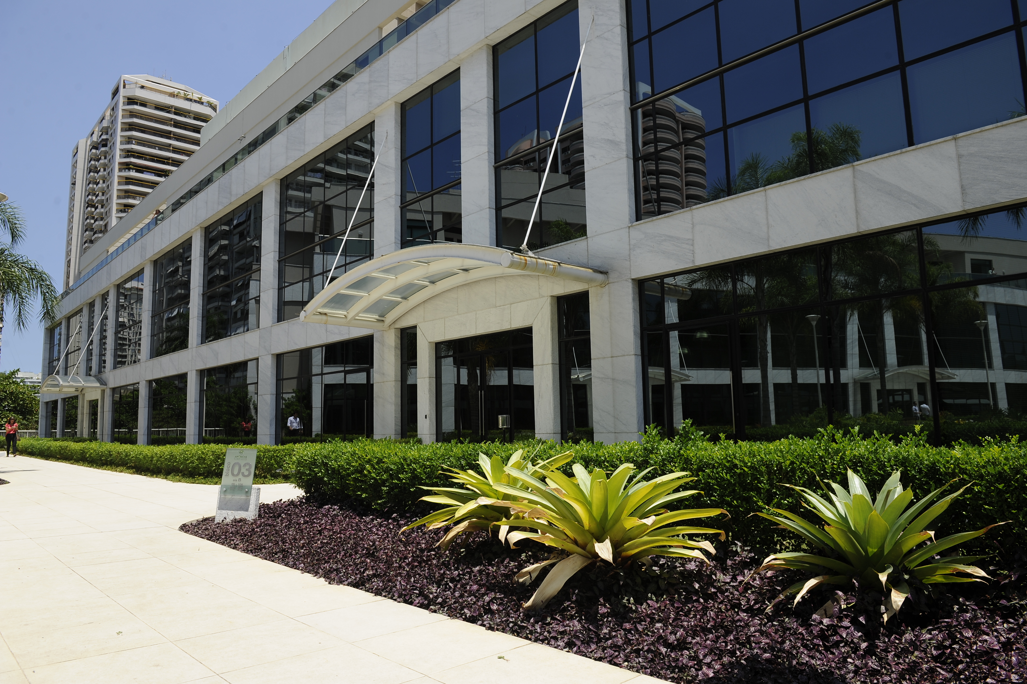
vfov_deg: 53.1
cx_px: 514
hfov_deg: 73.8
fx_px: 684
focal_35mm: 24
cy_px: 342
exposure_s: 1/500
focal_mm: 24
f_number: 8
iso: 200
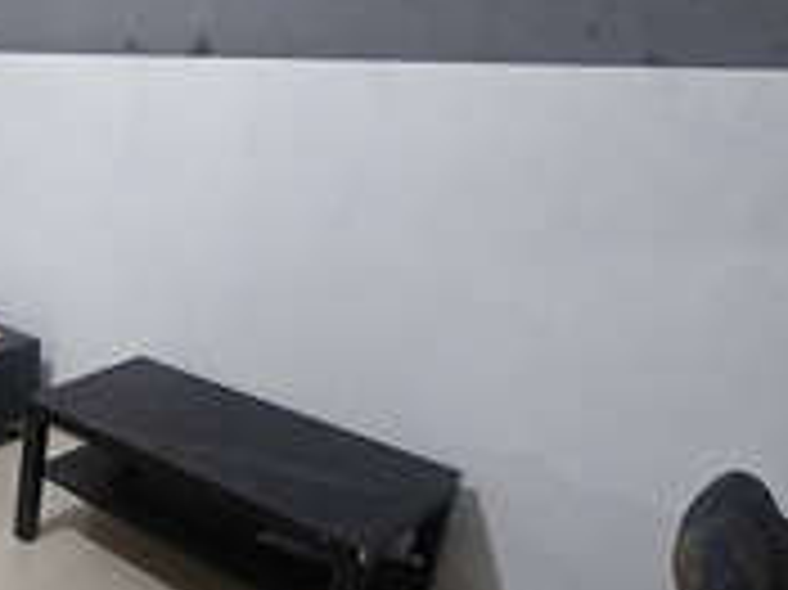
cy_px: 281
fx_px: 773
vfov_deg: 41.7
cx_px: -119
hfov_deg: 40.8
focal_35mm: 34
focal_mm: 2.2
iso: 800
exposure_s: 1/24
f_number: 2.2
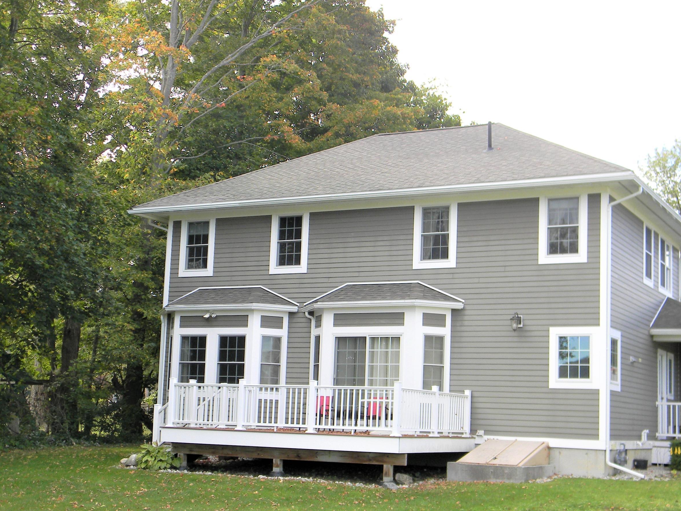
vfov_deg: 28.0
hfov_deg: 36.8
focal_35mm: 52
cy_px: 290
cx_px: 388
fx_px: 1023
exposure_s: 1/168
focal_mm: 7.3
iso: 80
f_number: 3.8
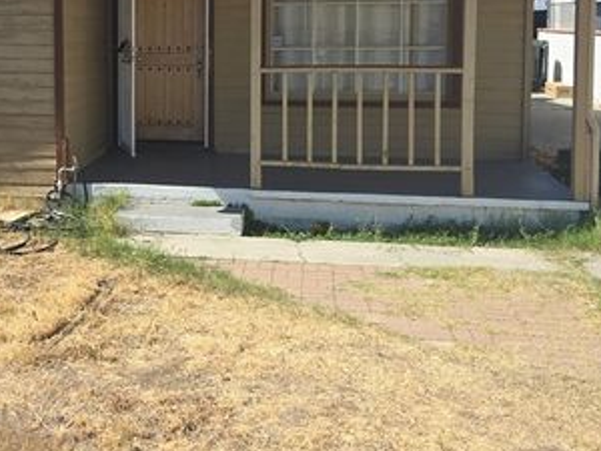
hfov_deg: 37.9
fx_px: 851
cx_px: 150
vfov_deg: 28.9
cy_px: 78
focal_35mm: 49
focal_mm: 5.4
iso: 25
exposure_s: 1/1761
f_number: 1.8
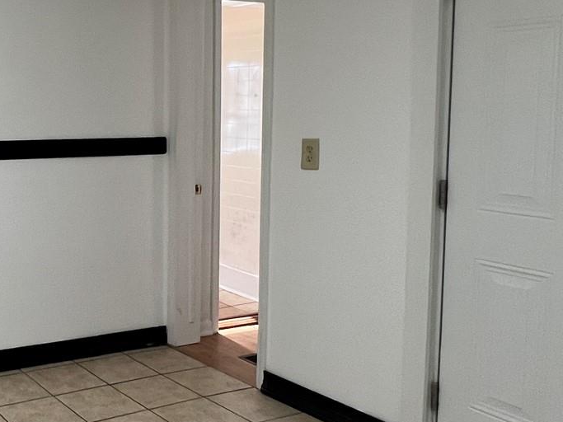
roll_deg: +2.5
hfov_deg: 40.9
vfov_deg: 36.6
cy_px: 157
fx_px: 634
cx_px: -17
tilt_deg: -1.8
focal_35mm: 39
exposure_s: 1/120
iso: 160
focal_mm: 1.57
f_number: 1.8
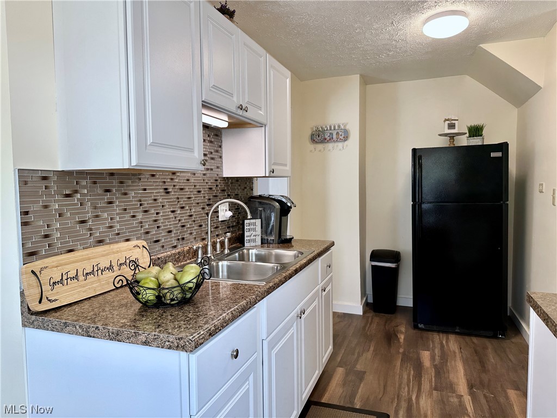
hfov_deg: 71.6
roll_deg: +0.2
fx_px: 386
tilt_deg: -4.3
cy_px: 209
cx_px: 278
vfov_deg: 56.8
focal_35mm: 24
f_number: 1.78
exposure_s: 1/120
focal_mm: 6.86
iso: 100
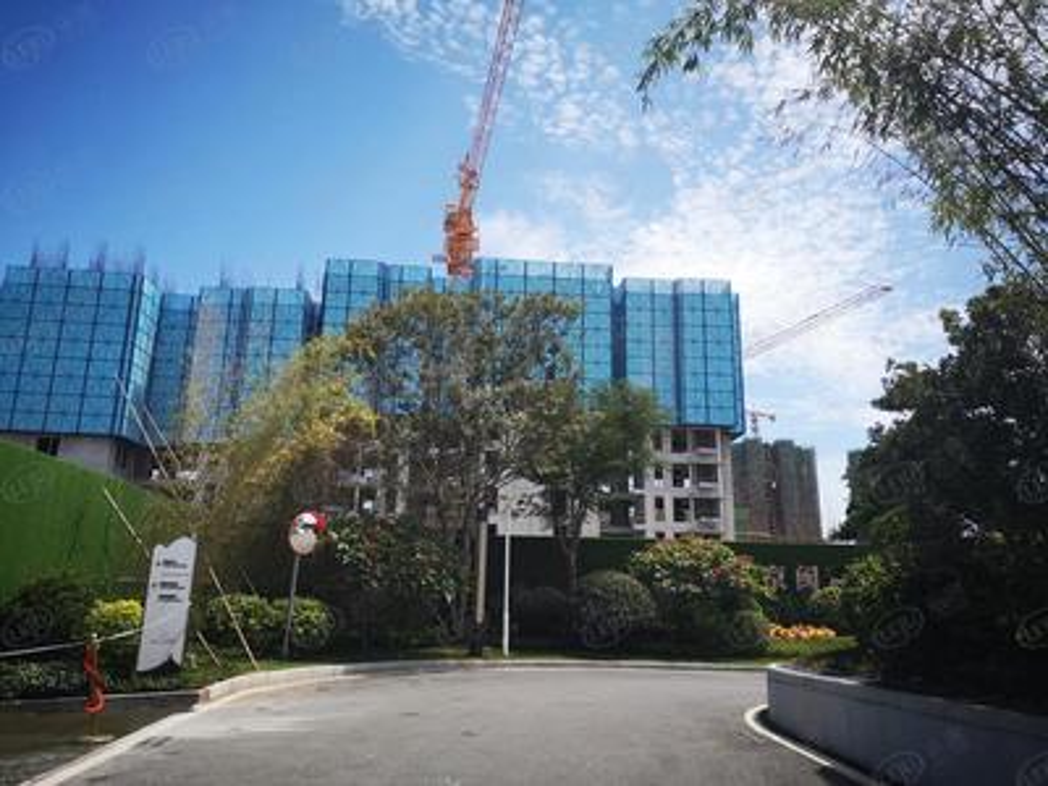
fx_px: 817
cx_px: 524
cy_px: 393
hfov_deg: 65.3
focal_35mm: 27
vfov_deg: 51.4
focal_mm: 3.95
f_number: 1.8
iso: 50
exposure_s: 1/1992
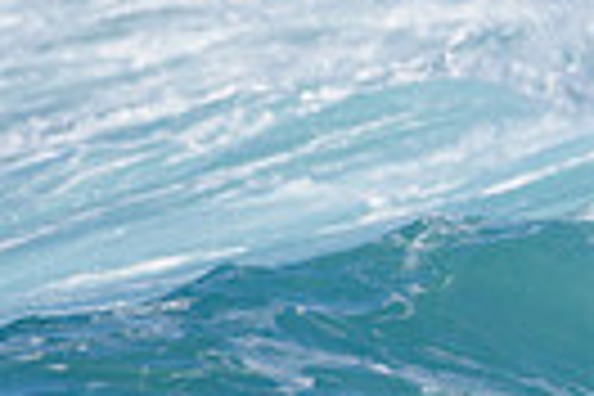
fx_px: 44382
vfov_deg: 0.5
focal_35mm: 2690
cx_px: 1514
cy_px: 348
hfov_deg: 0.8
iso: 140
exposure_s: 1/2000
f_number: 5.6
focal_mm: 500
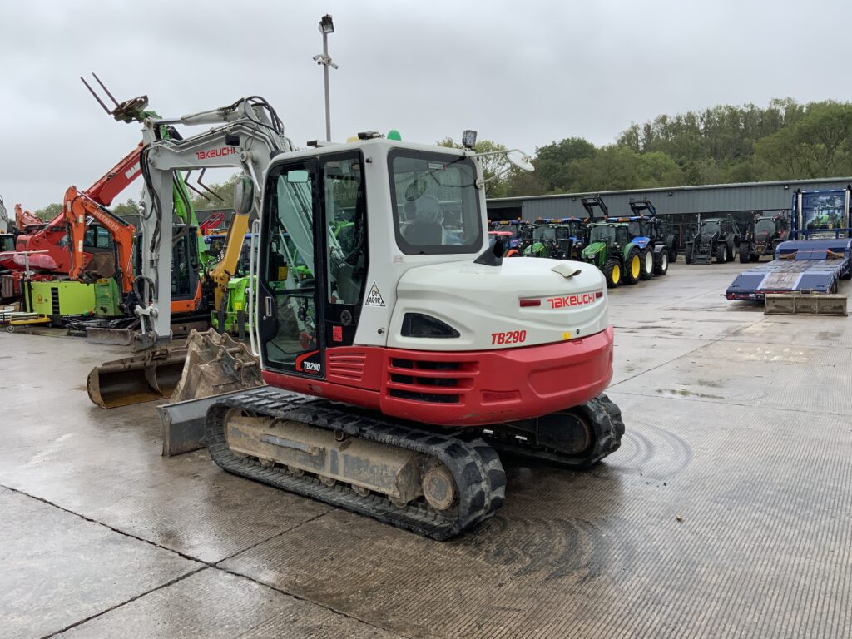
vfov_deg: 48.2
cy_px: 320
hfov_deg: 61.7
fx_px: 714
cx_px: 426
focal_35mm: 29
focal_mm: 3
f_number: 1.8
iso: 16
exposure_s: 1/613
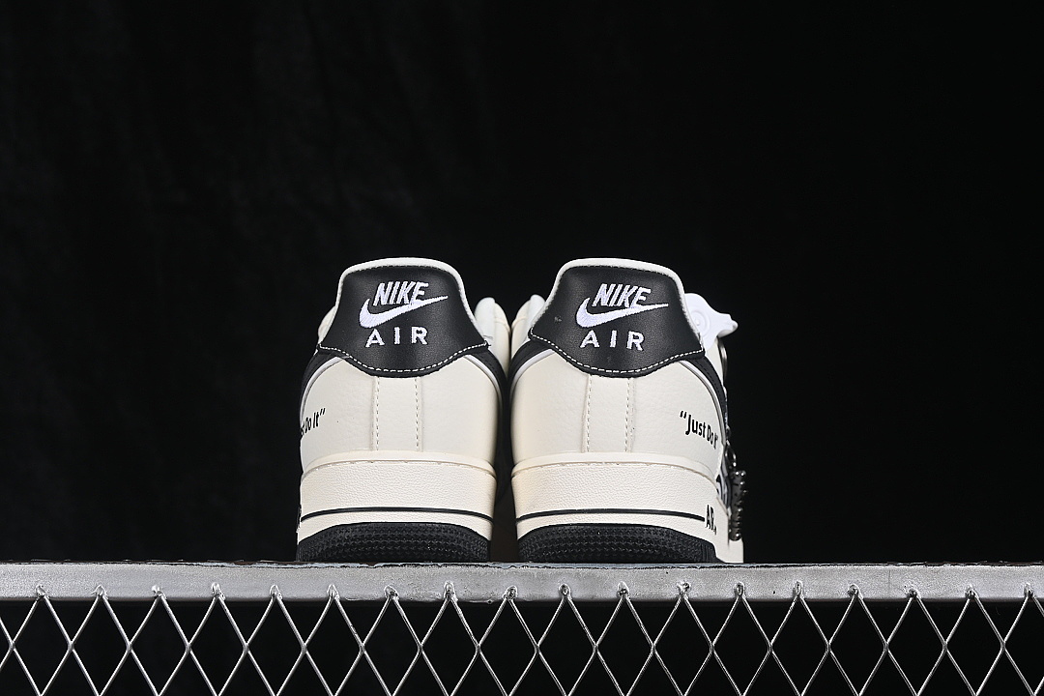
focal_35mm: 75
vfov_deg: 18.2
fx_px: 2175
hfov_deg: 27.0
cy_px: 348
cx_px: 522
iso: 160
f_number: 8
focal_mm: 50
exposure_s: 1/80
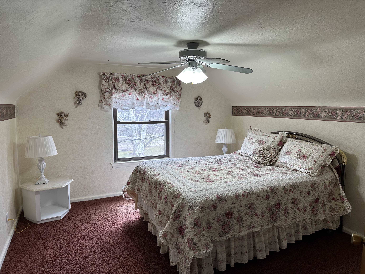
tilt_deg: -6.2
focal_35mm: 24
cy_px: 137
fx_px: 253
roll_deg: -0.6
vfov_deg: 56.8
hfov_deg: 71.6
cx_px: 182
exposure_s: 1/120
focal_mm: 6.86
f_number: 1.78
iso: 80
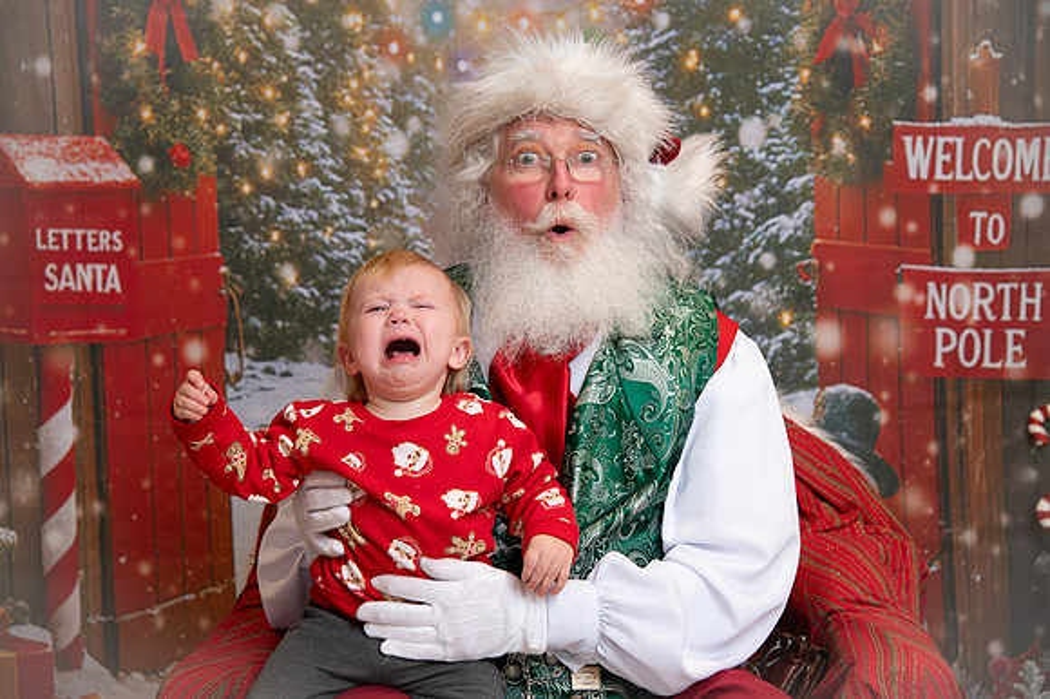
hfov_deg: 31.0
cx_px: 525
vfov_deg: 20.9
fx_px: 1895
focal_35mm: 65
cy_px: 350
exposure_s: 1/200
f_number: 4.5
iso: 1250
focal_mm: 65
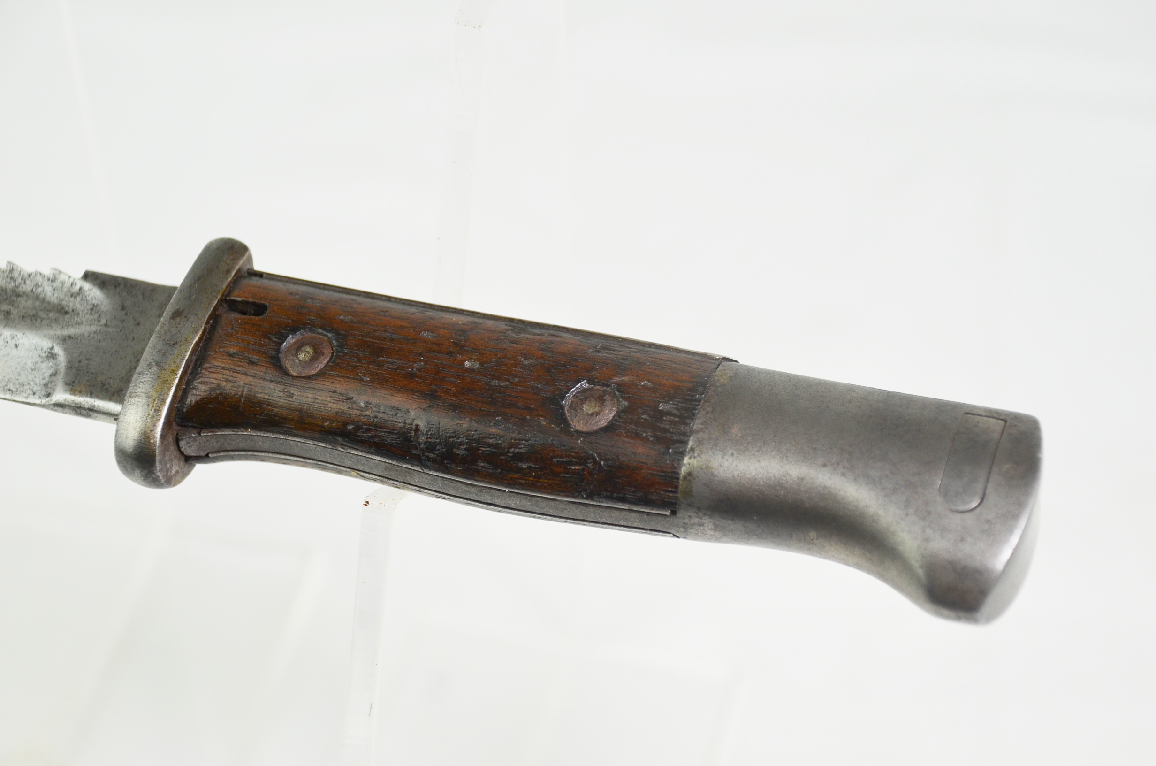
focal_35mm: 93
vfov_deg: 14.6
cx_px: 578
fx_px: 2980
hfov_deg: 22.0
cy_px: 383
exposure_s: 1/250
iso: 400
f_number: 5
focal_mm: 62
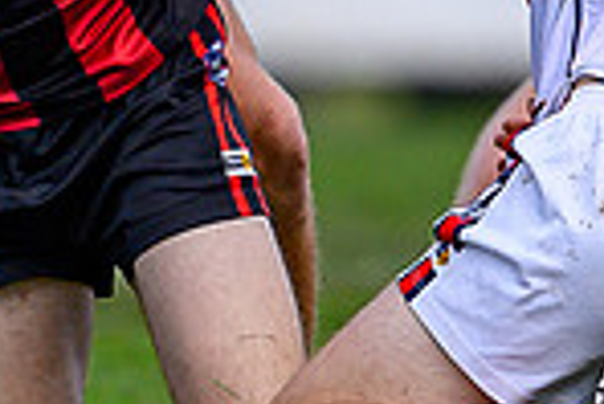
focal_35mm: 3859
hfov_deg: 0.5
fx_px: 64808
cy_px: 157
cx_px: -394
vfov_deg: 0.4
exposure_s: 1/1250
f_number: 4
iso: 250
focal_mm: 500
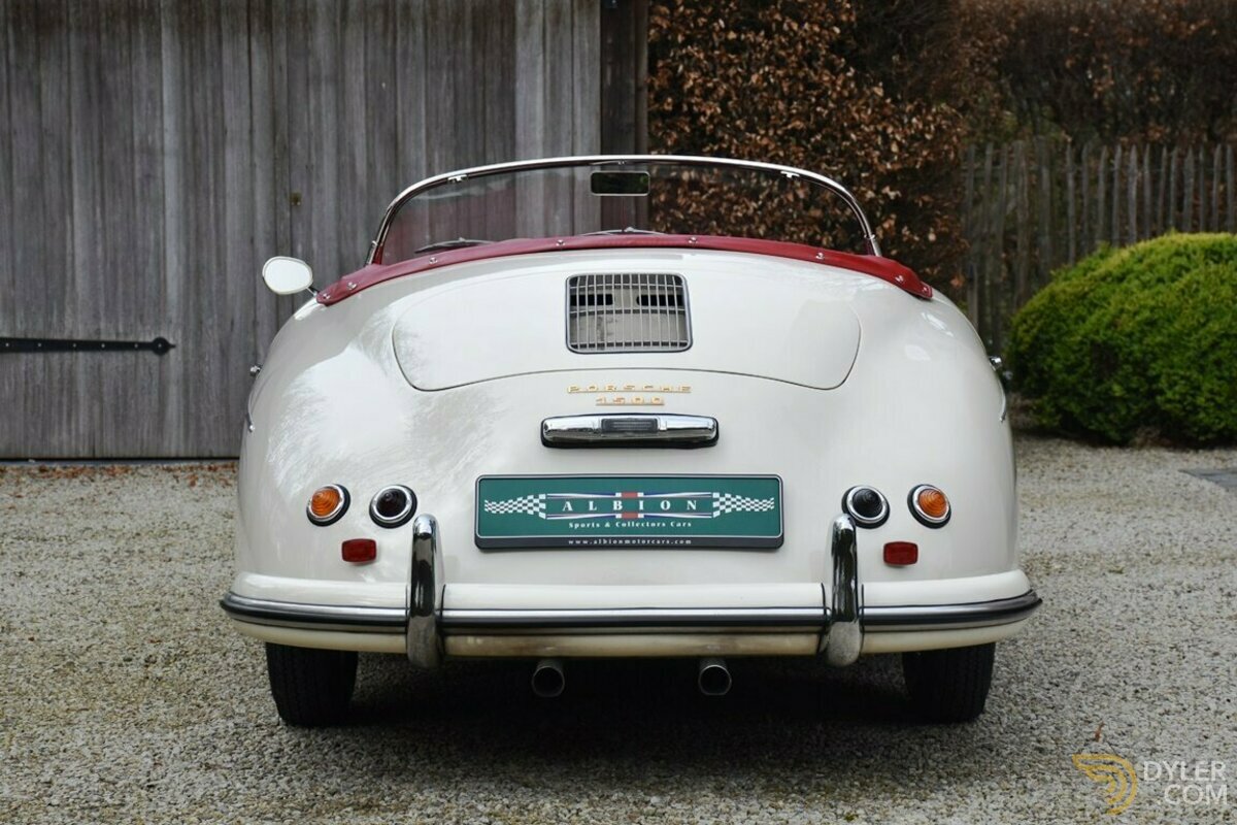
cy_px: 412
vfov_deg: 20.2
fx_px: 2319
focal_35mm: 68
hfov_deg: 29.9
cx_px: 618
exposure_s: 1/250
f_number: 5.6
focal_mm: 45
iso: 250
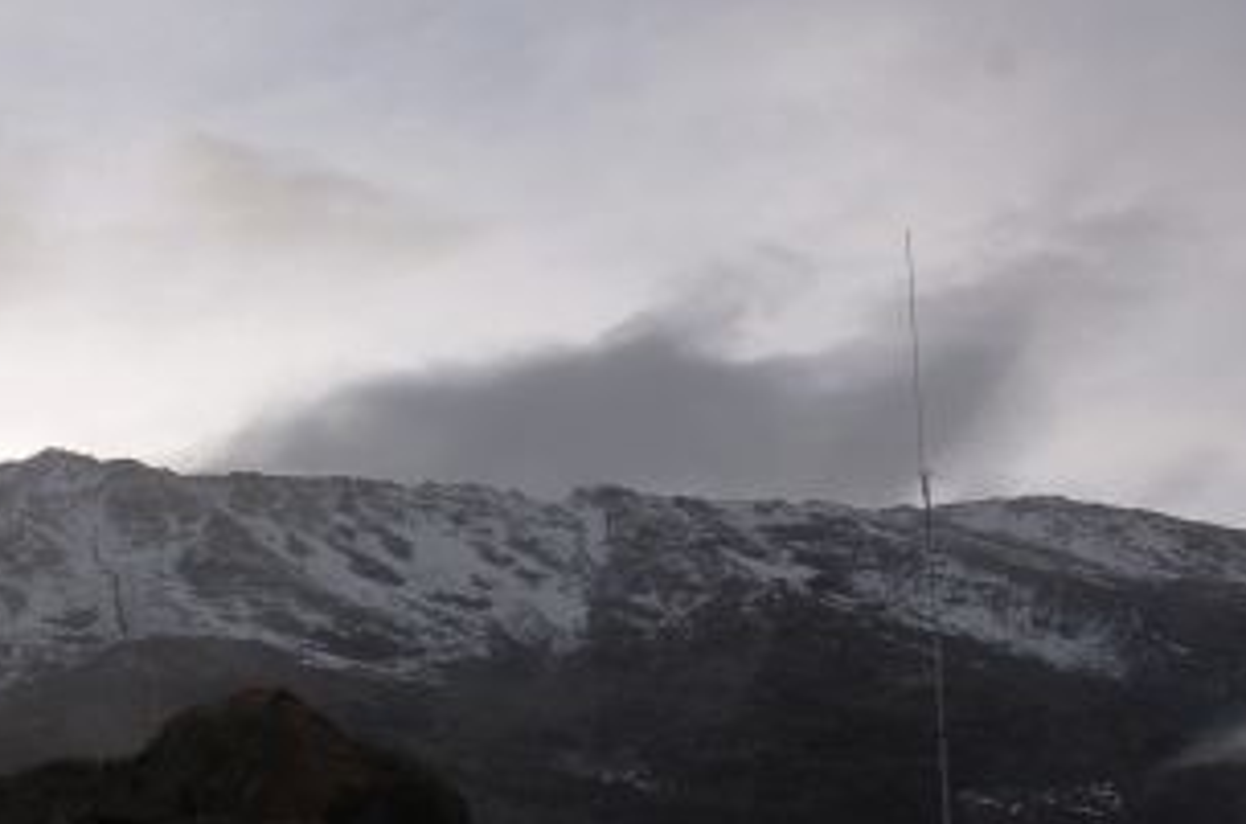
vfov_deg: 16.4
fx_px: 2865
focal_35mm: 83
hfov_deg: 24.1
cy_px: 469
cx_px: 246
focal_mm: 28
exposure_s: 1/200
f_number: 7.1
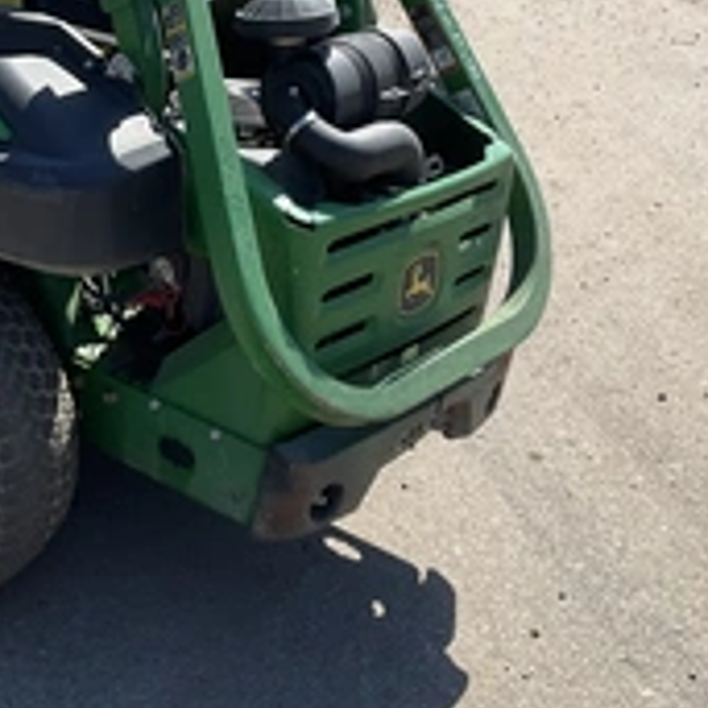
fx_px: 1388
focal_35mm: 60
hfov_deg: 27.7
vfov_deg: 28.4
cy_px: 236
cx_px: 95
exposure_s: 1/1144
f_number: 1.8
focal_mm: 3
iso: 25
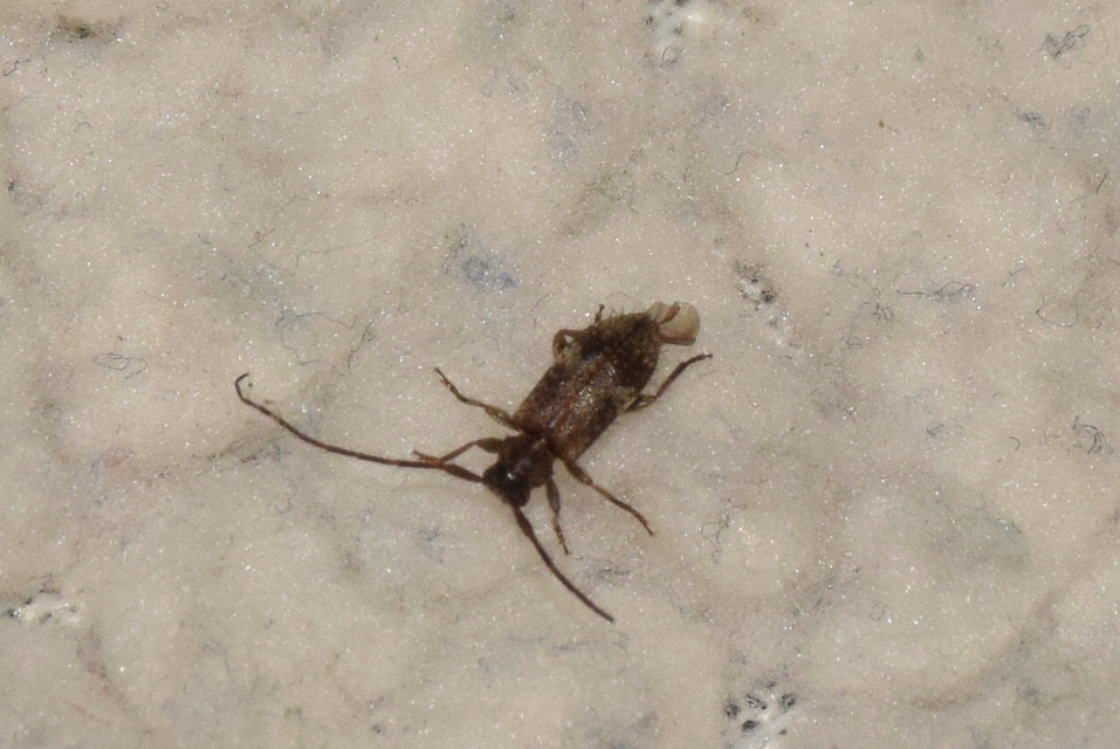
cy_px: 374
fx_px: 6539
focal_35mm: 210
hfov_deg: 9.8
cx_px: 560
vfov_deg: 6.6
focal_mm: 140
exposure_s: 1/160
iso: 1000
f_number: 16
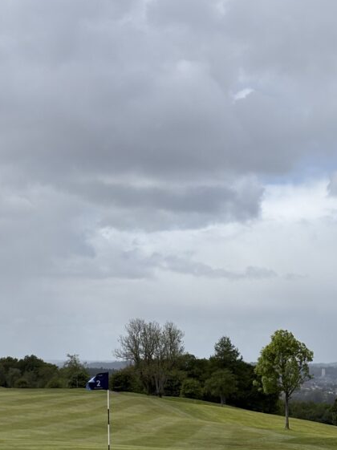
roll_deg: -1.1
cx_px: 57
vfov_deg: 20.5
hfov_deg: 15.4
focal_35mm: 95
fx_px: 1235
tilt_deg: +2.7
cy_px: 323
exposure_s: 1/4065
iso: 32
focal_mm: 5.96
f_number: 1.6
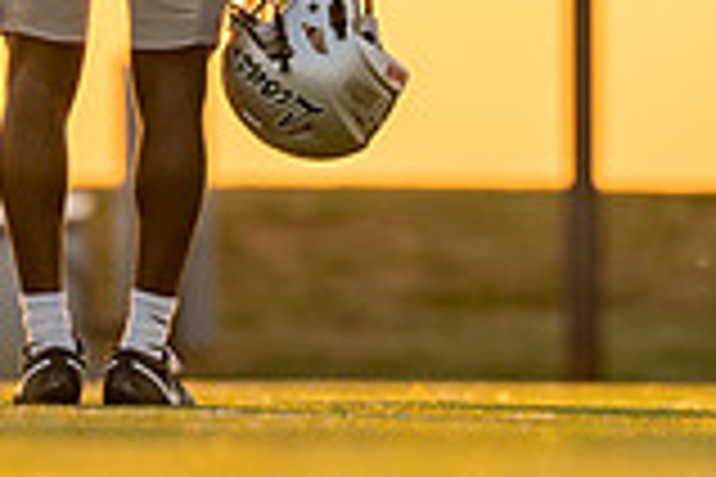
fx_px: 15174
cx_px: 297
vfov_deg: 1.8
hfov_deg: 2.7
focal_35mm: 763
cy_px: -308
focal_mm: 200
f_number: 3.5
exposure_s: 1/400
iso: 100
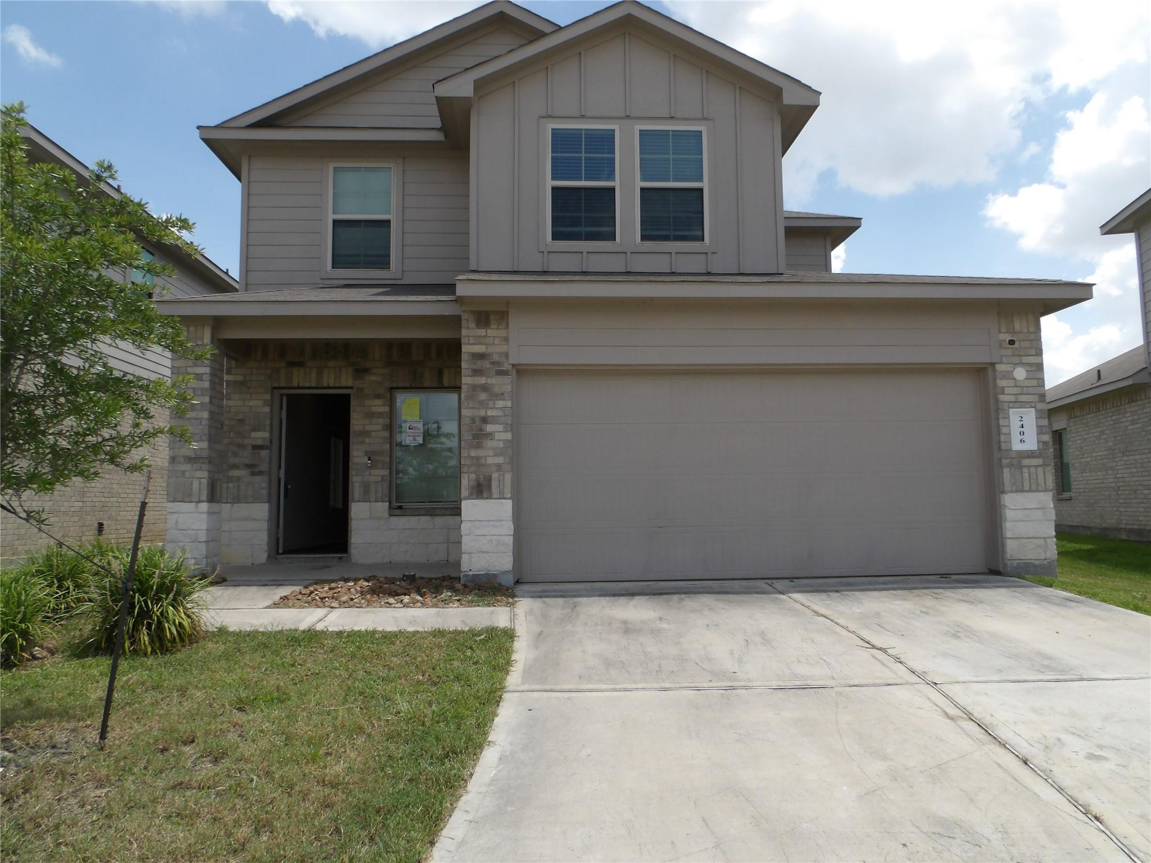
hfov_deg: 73.9
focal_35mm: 23
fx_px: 765
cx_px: 576
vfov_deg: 58.9
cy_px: 432
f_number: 4.1
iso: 100
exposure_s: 1/671
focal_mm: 4.2
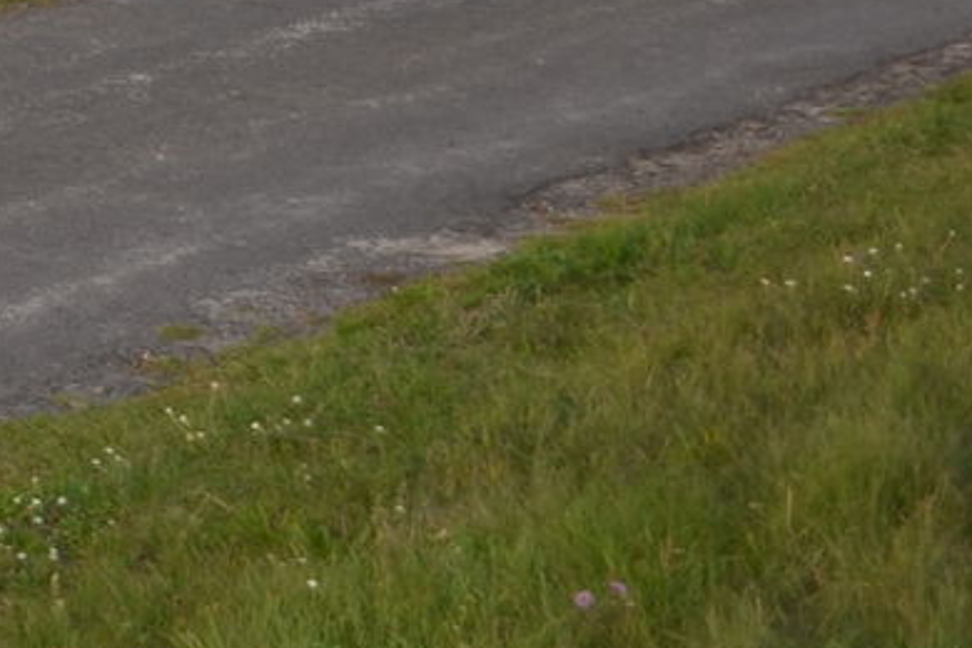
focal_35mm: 133
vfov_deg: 9.7
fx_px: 3591
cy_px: -591
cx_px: -1289
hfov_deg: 12.5
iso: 100
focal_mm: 18
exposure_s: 1/200
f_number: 4
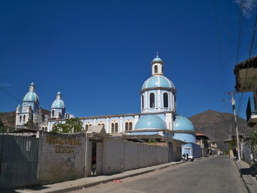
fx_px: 260
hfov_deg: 52.6
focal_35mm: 35
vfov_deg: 40.7
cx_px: 128
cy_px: 96
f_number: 4.7
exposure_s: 1/1000
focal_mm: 6.3
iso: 64
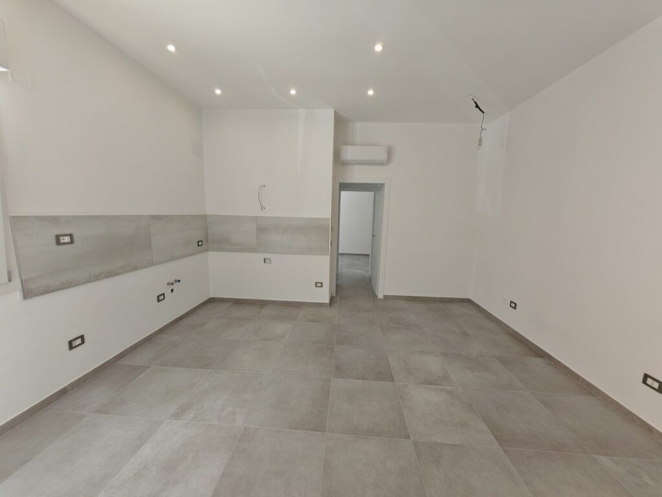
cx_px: 331
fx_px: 249
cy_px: 248
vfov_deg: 89.9
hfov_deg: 106.2
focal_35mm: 13
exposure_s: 1/110
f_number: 2
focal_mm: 1.82
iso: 160
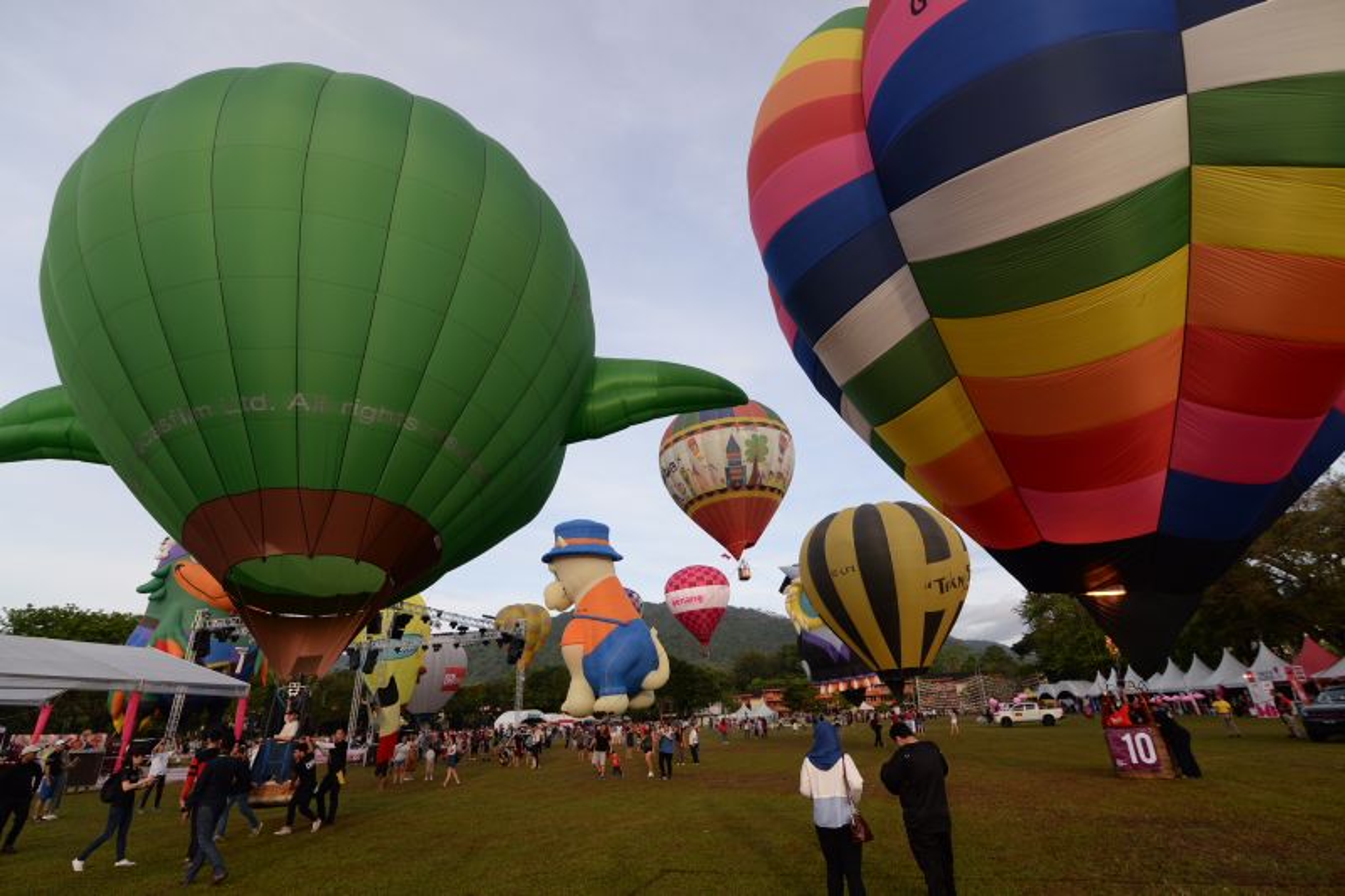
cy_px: 448
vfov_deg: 73.7
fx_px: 598
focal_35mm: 16
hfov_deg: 96.7
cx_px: 672
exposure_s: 1/1250
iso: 500
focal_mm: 16
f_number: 4.5
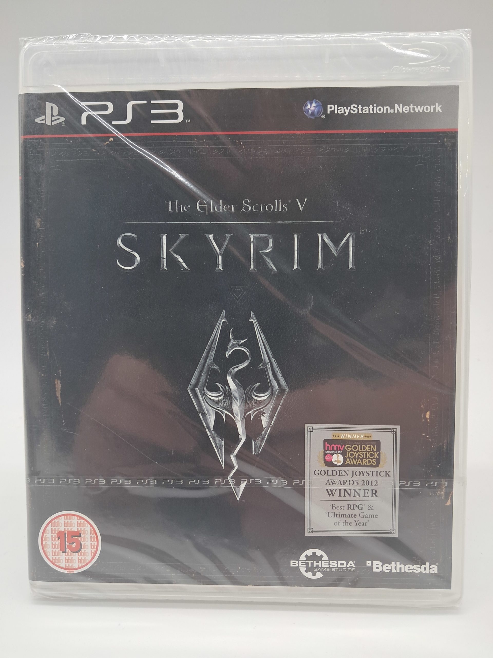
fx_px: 513
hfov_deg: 51.4
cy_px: 329
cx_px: 246
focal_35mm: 27
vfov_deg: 65.3
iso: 50
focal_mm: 4
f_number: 1.8
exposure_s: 1/50
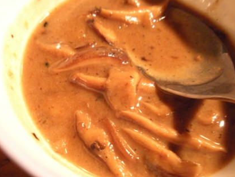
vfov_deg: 36.9
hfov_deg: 47.8
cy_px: 82
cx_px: 125
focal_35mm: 39
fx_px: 265
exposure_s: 1/5.6
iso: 800
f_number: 3.5
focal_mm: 6.3
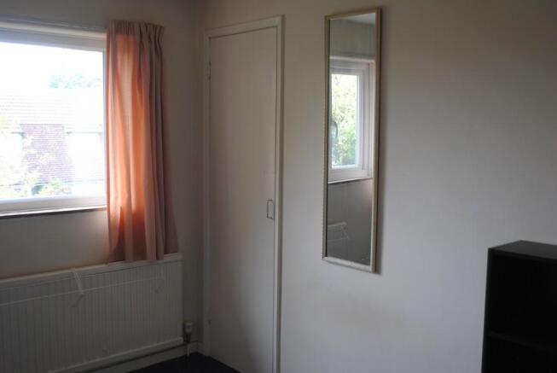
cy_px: 186
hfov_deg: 53.1
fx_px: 558
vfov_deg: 37.0
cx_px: 278
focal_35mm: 36
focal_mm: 24
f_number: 4
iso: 200
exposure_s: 1/40
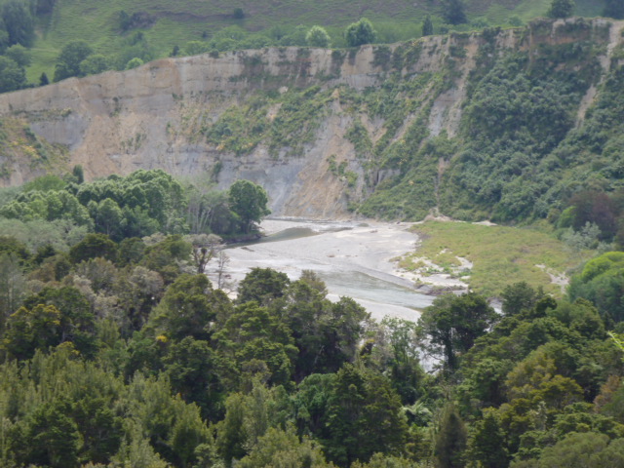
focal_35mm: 98
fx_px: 1767
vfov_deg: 15.1
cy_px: 234
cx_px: 312
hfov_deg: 20.0
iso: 100
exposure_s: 1/125
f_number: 6.2
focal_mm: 17.5
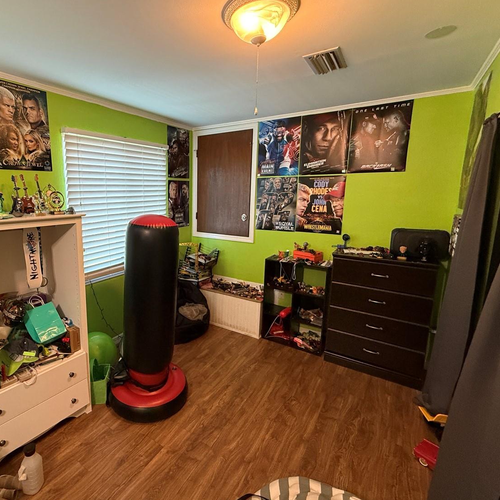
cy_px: 240
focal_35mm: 18
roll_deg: +0.0
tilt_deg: -8.8
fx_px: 294
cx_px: 180
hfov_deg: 78.9
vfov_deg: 80.7
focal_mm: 2.22
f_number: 2.2
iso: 400
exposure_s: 1/60
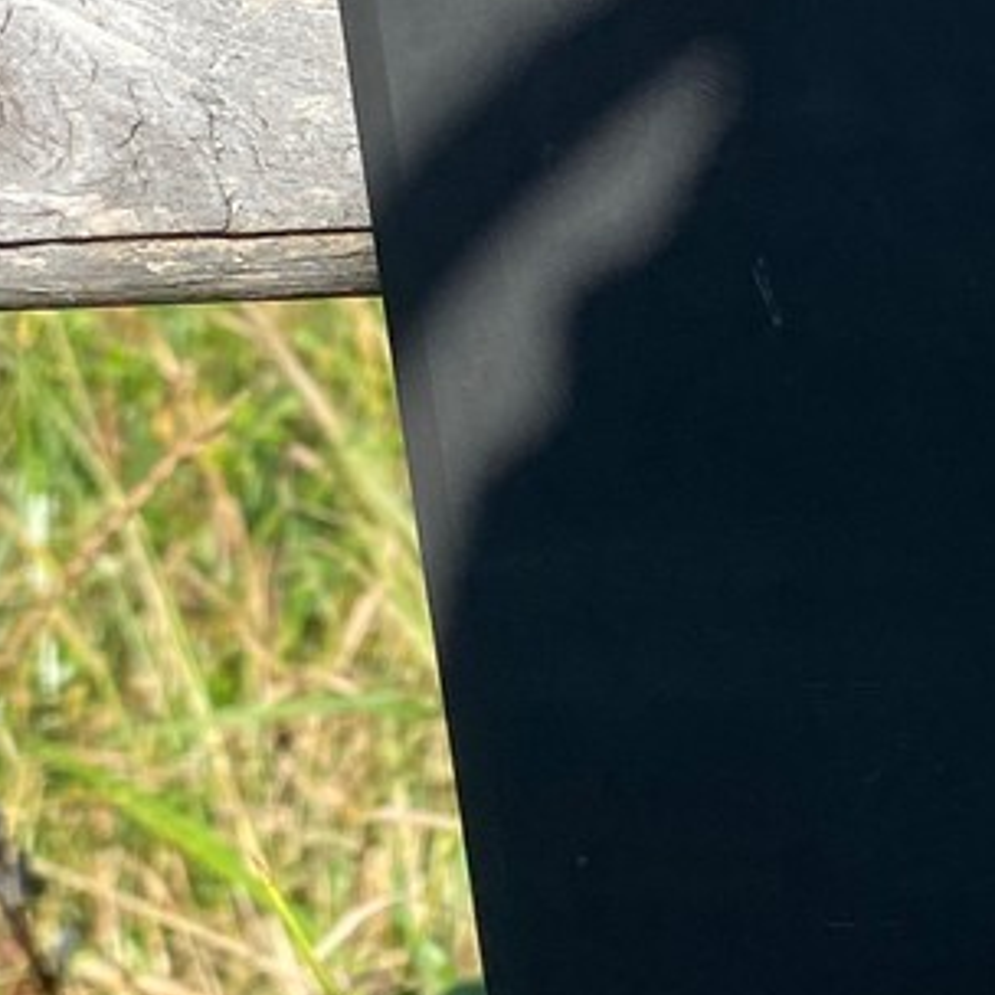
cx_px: 1483
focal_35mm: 109
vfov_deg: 15.9
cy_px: 795
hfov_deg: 14.9
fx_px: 3545
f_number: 1.8
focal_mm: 4.25
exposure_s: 1/1362
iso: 32
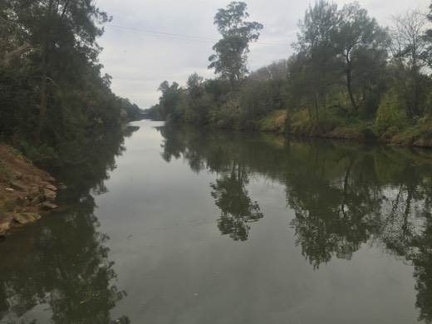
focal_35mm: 29
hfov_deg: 61.7
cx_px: 216
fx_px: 362
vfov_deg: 48.2
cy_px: 162
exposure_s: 1/565
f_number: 2.2
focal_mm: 4.15
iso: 32
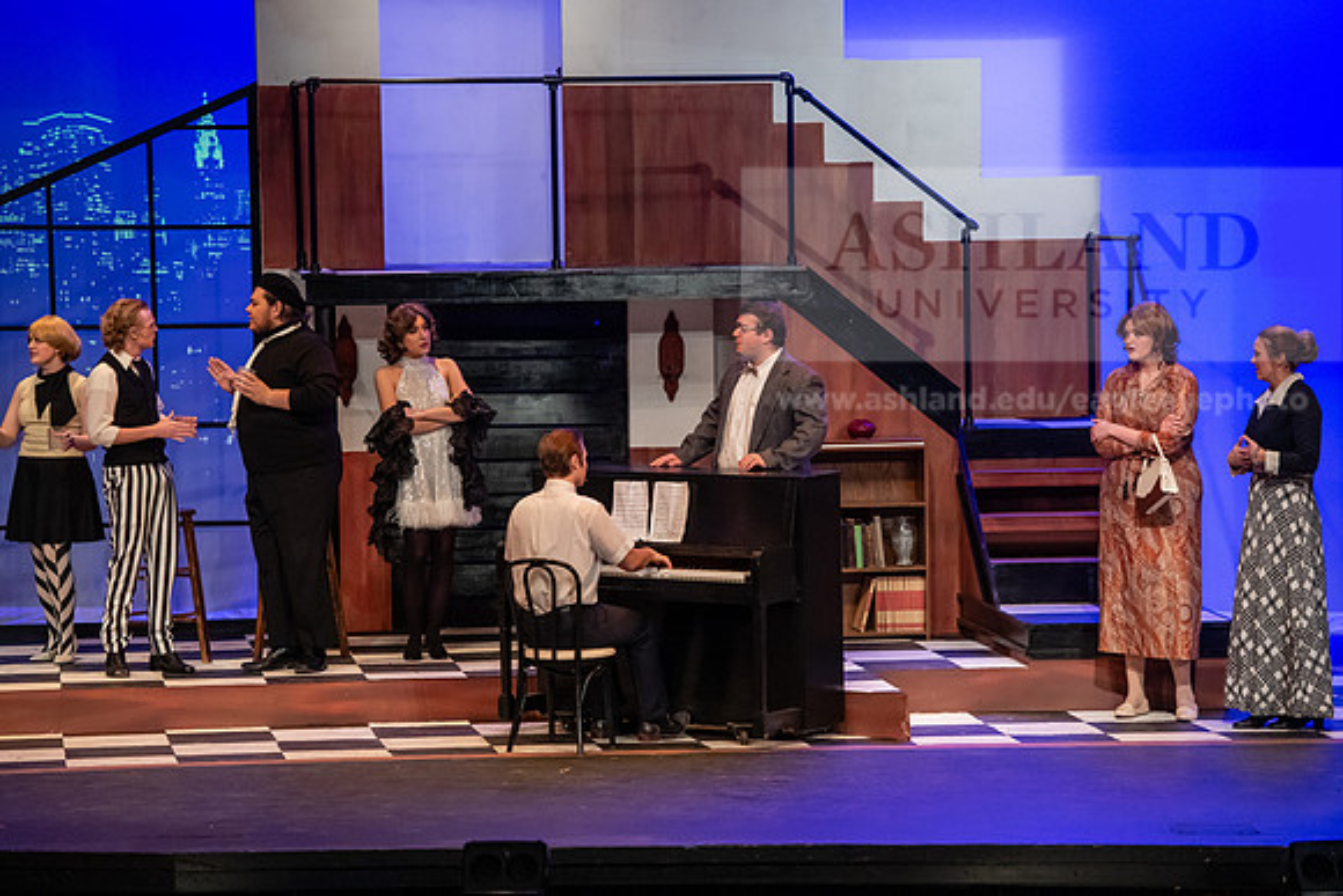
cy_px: 448
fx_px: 5224
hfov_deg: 14.7
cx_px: 672
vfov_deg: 9.8
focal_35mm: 140
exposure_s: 1/200
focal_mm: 140
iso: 3200
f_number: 3.2
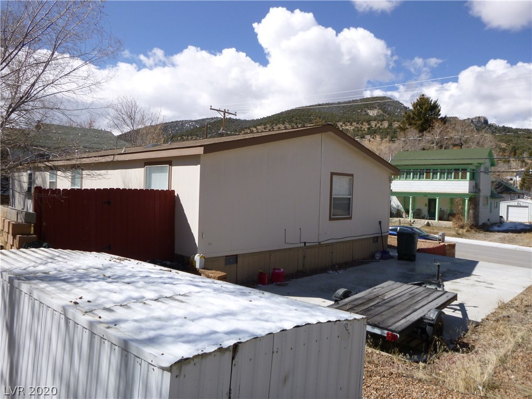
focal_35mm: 25
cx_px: 266
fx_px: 384
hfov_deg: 69.4
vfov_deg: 54.9
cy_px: 200
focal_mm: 4.5
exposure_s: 1/800
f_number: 3.9
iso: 100
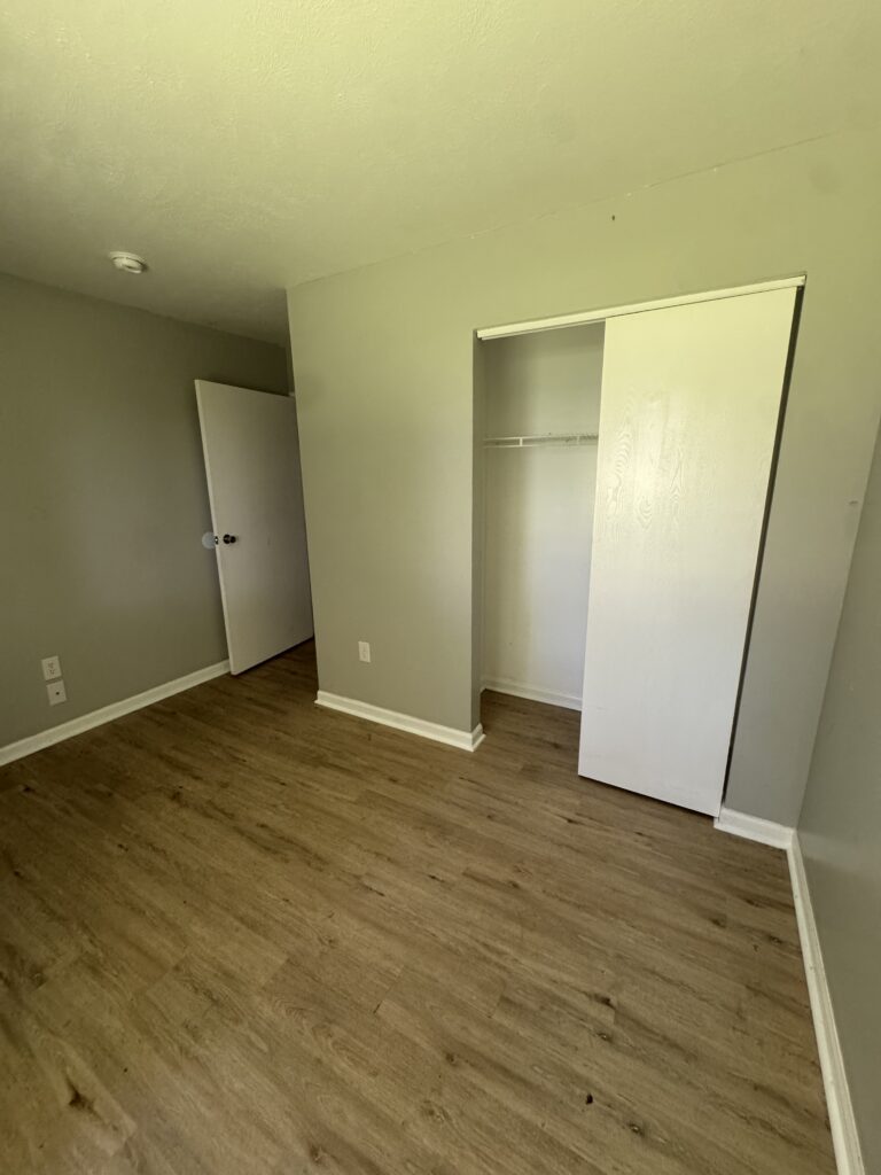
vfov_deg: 102.1
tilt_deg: -13.2
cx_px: 440
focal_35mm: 14
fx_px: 475
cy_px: 588
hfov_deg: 85.7
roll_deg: +1.2
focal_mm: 2.22
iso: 320
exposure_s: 1/60
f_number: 2.2
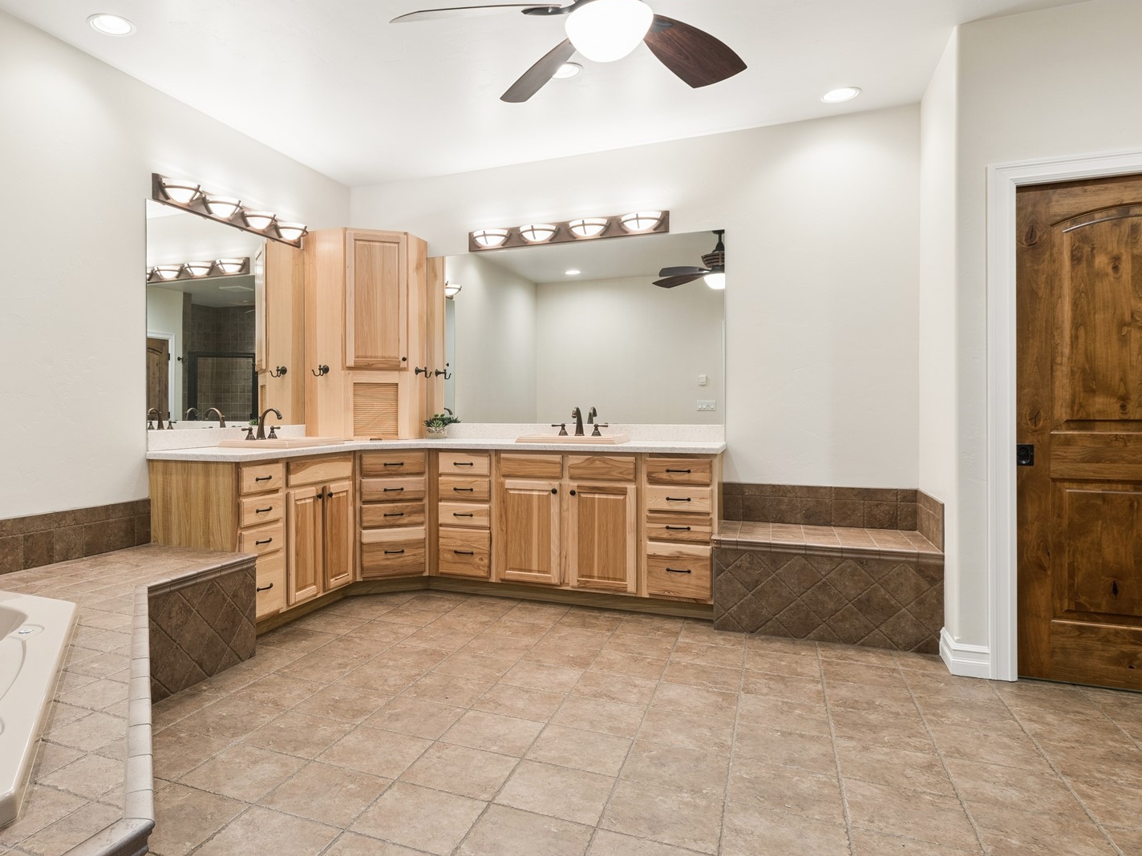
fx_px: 726
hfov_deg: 74.8
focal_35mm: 22
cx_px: 412
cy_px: 420
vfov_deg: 61.1
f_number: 6.3
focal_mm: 10
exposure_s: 1/3.33
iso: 100
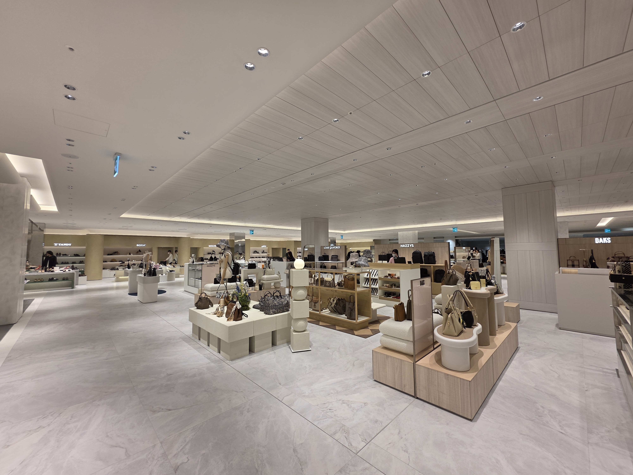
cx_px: 316
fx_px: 238
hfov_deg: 106.2
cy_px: 238
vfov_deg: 89.9
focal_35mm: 13
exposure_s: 1/285
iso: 40
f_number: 1.9
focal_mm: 2.2
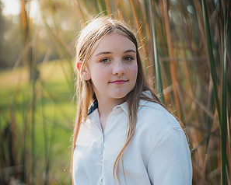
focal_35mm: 71
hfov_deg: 26.8
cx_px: 116
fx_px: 486
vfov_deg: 21.3
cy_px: 148
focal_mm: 50
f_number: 1.4
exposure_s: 1/4000
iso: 250
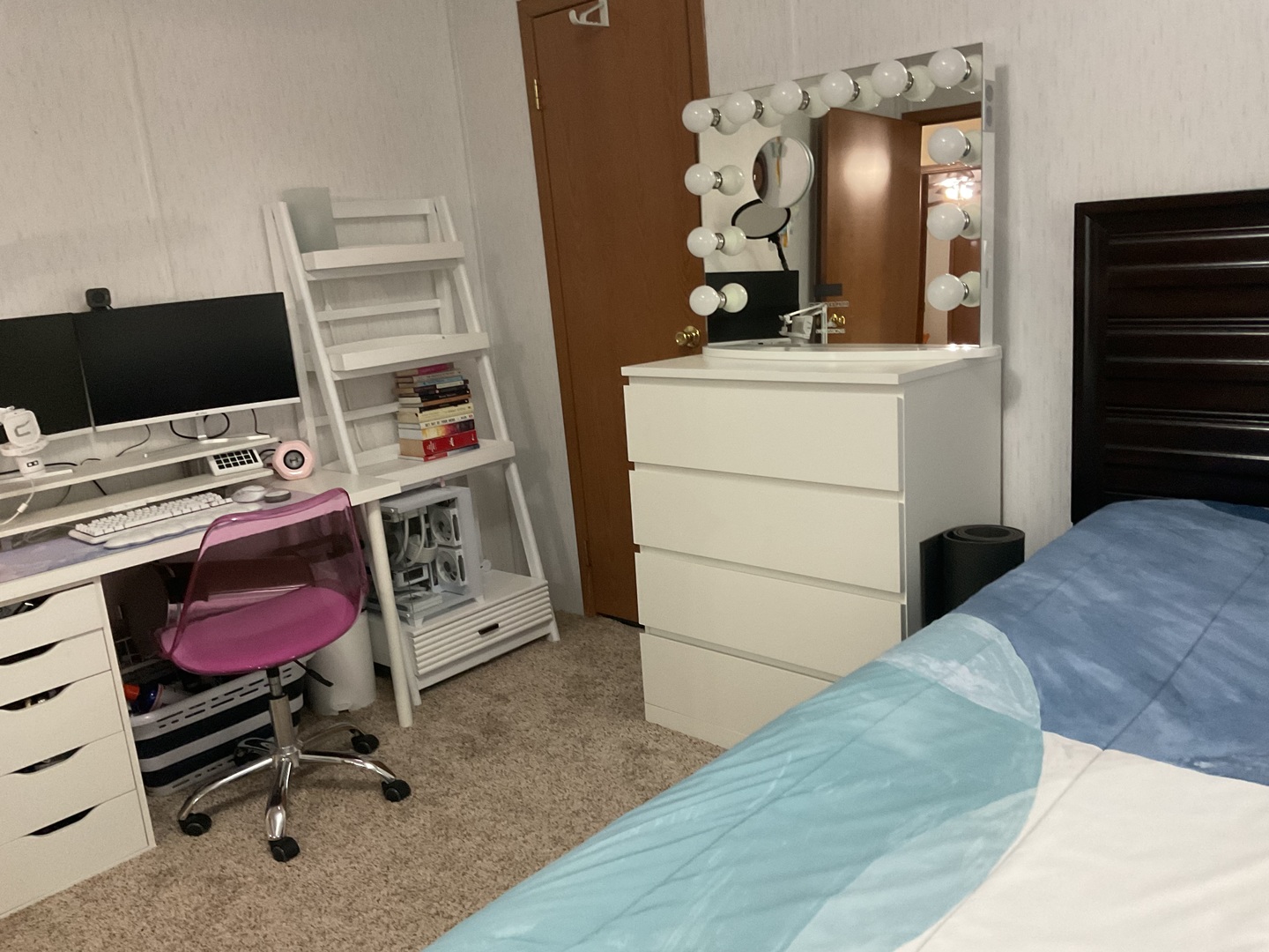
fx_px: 1063
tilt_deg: -12.7
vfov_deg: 48.2
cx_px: 634
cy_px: 476
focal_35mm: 29
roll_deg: +5.0
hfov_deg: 61.7
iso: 250
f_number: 1.8
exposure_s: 1/40
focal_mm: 3
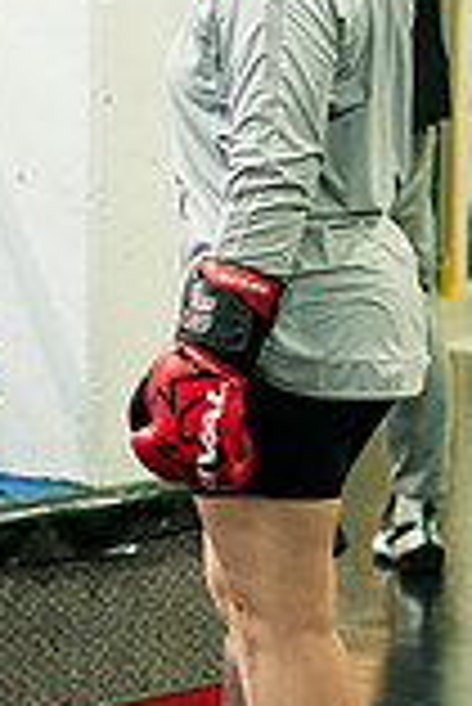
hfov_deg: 6.7
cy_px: 274
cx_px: -113
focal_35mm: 205
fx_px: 4022
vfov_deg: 10.0
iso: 2500
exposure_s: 1/500
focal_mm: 50
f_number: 1.8
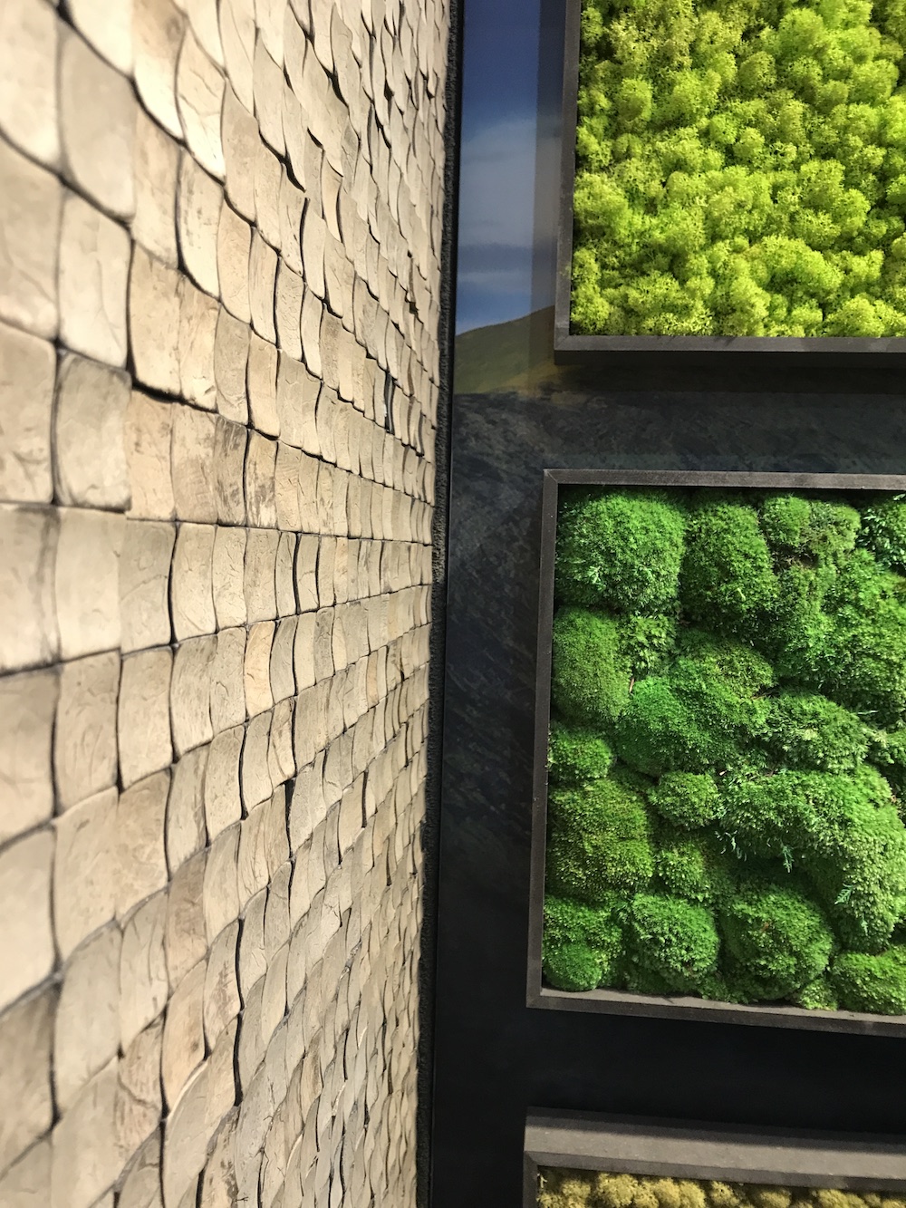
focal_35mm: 28
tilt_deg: -1.4
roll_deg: -0.3
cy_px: 604
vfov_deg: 63.4
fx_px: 977
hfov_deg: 49.8
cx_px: 453
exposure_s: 1/20
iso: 32
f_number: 1.8
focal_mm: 3.99
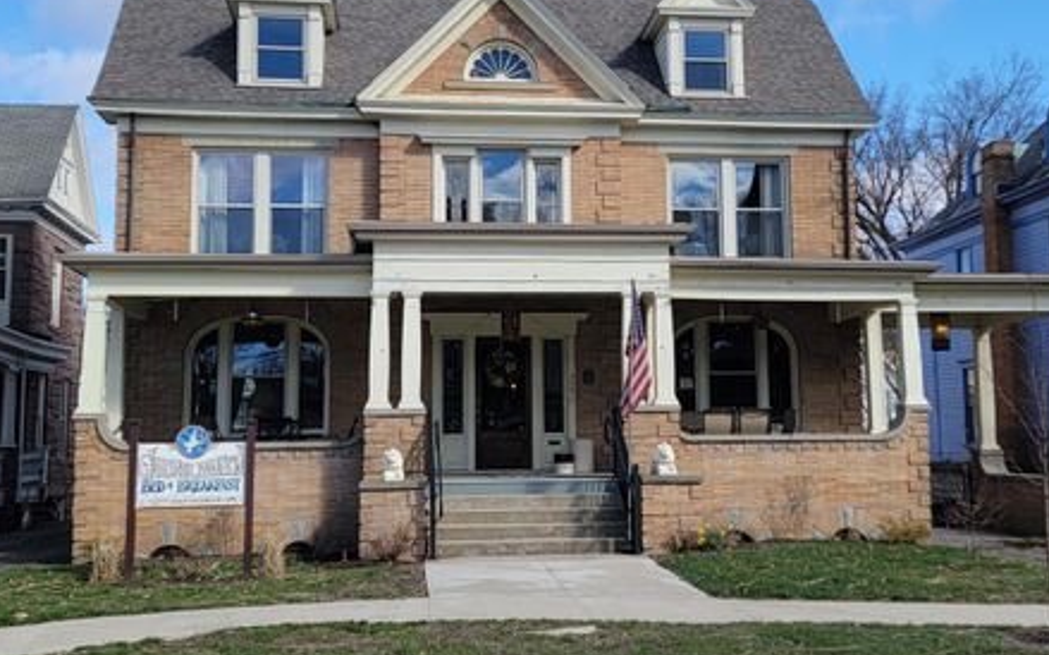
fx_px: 829
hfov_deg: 64.6
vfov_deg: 42.9
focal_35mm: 29
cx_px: 569
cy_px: 262
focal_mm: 6.7
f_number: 1.8
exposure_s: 1/690
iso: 16
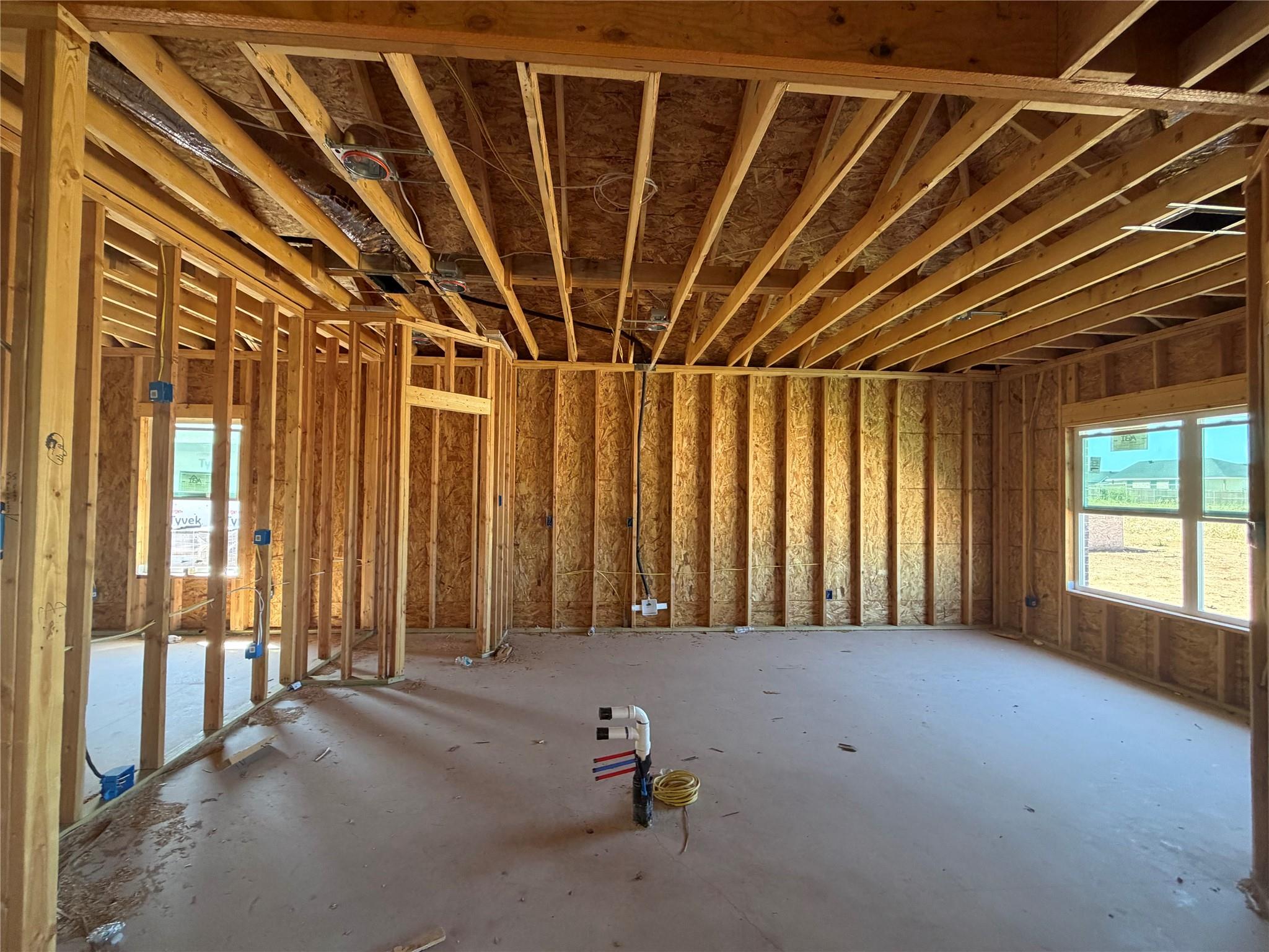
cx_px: 634
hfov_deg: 102.1
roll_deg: -0.8
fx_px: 513
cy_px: 476
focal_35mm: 14
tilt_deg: +2.5
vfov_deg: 85.7
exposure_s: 1/112
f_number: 2.2
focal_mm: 2.22
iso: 320
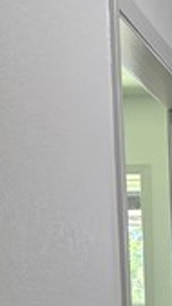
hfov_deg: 11.8
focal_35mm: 86
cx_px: 393
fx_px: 698
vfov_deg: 22.2
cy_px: 397
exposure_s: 1/60
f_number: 2.2
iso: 100
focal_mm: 2.2
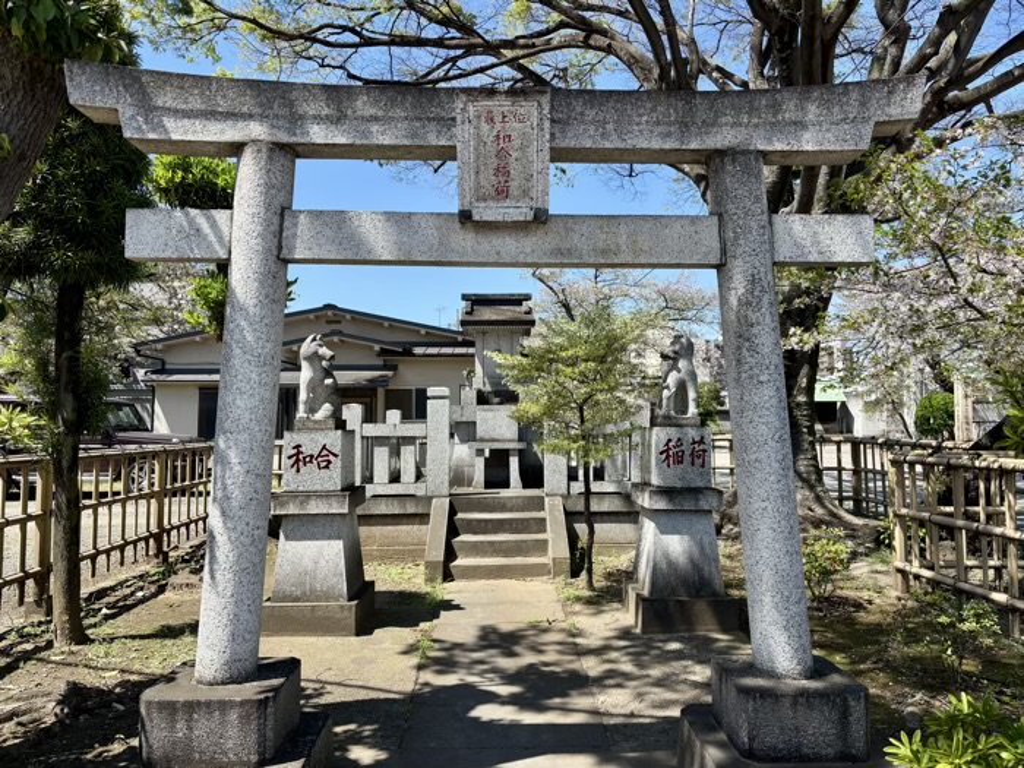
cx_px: 512
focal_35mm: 26
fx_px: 769
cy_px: 384
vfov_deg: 53.1
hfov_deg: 67.3
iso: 50
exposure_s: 1/1667
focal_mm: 5.96
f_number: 1.6
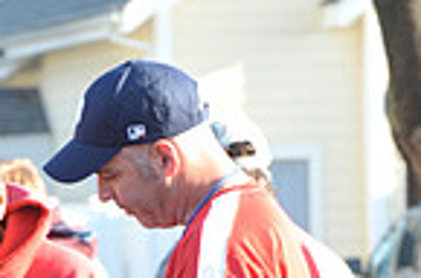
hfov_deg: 4.7
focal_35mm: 440
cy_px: 504
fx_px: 5134
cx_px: 67
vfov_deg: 3.1
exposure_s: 1/125
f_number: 8
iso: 400
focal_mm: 110
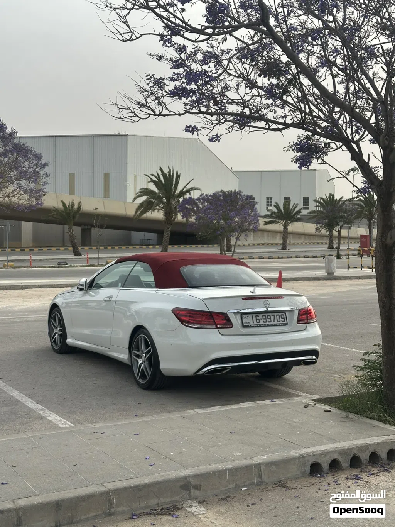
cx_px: 198
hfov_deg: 30.3
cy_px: 264
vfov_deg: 39.7
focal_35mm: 48
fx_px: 730
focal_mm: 6.86
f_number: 1.78
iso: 64
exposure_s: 1/1695
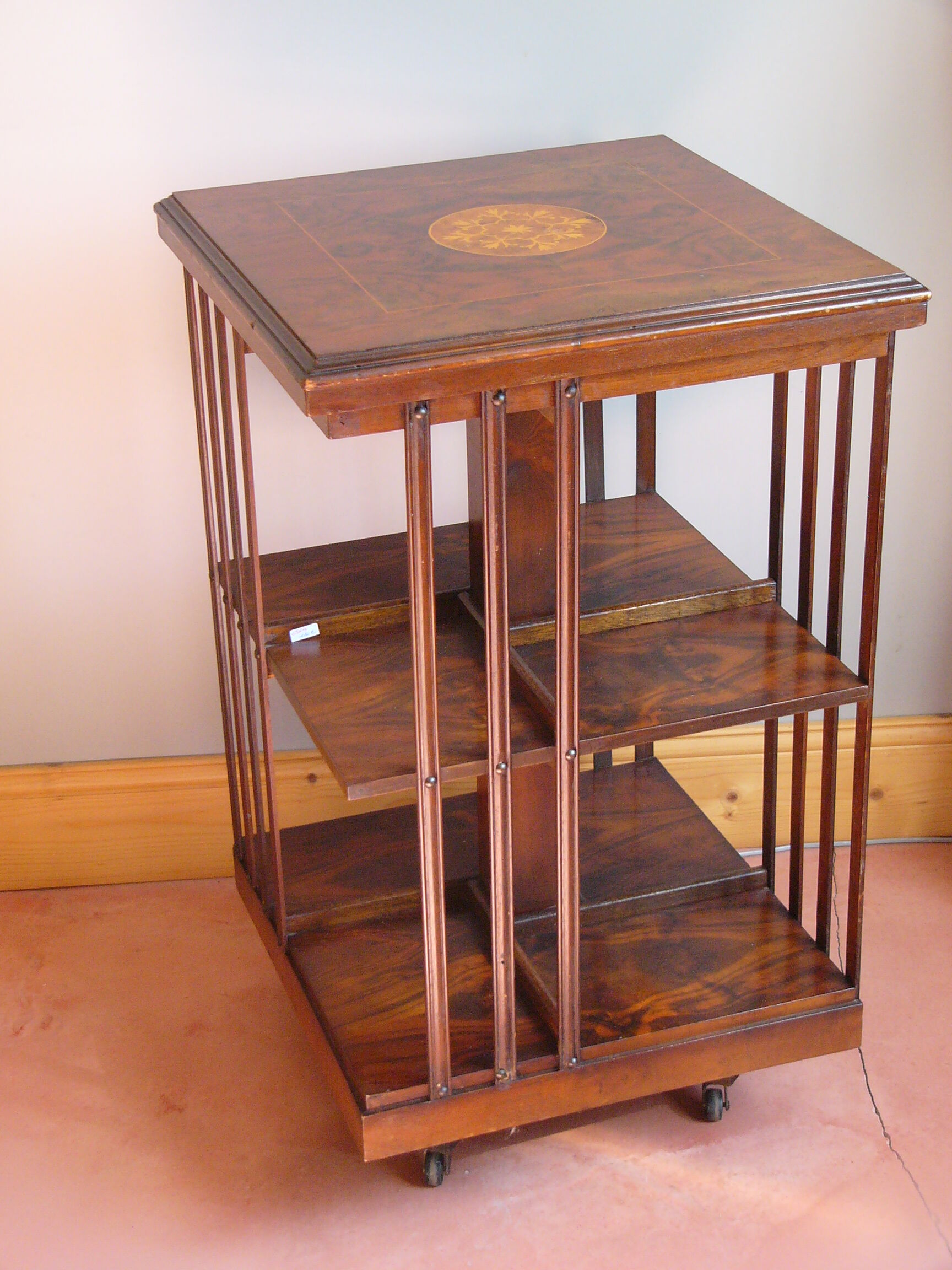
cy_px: 635
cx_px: 476
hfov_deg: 22.6
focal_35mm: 65
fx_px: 2383
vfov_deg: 29.8
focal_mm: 10.8
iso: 200
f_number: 2.8
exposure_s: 1/40
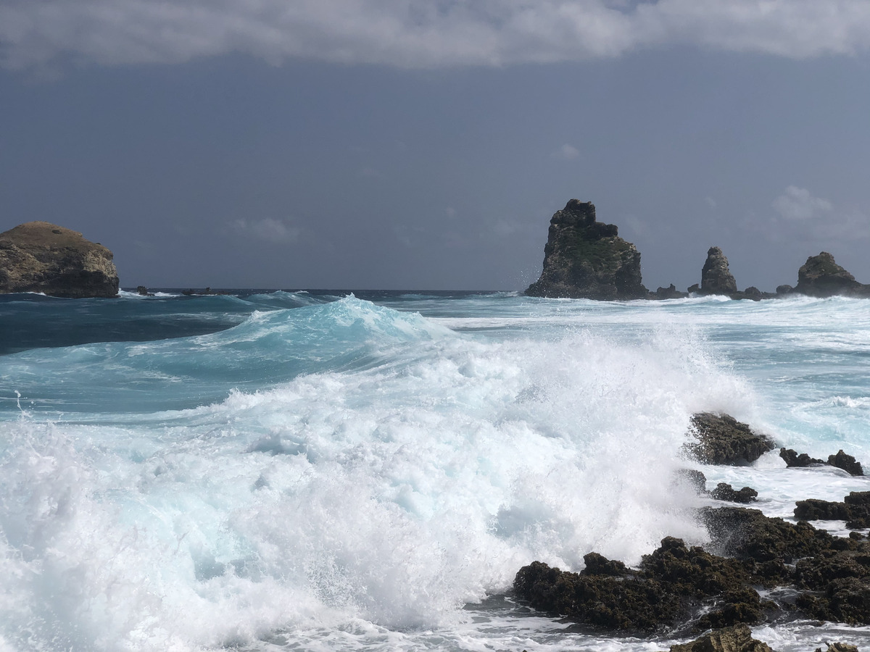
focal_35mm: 52
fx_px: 1307
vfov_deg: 28.0
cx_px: 435
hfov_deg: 36.8
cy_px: 326
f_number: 2.4
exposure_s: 1/4367
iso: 16
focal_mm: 6
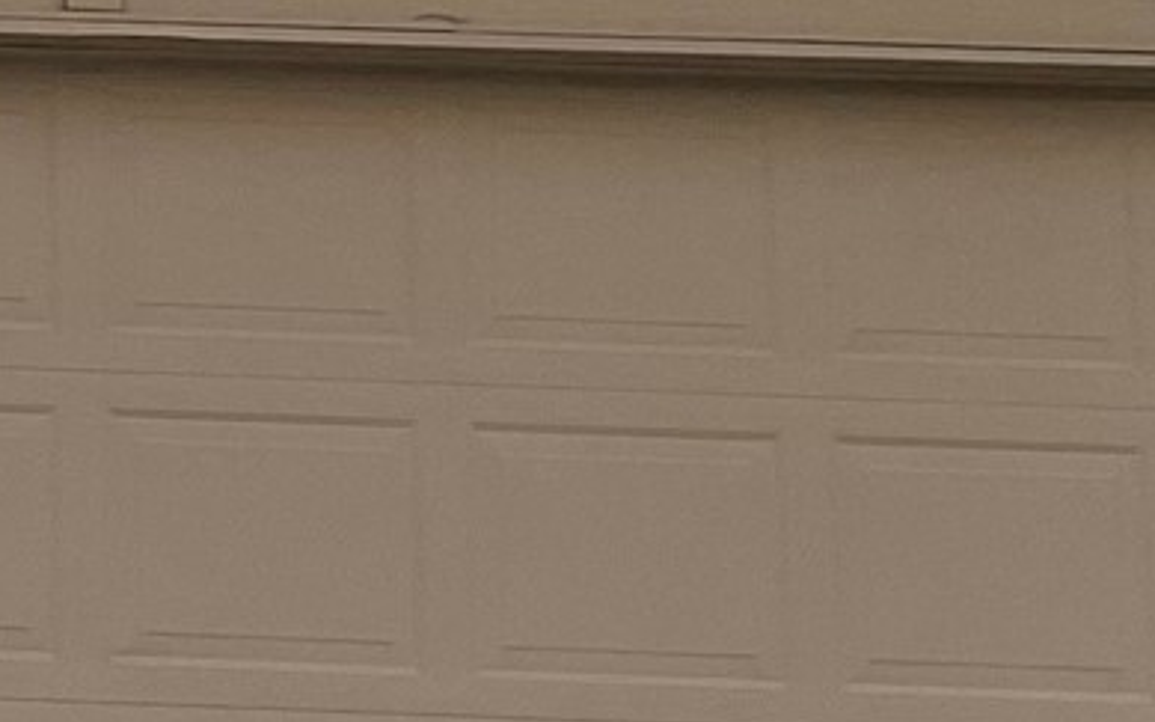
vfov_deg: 8.0
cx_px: -769
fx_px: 5099
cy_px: -312
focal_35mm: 162
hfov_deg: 12.1
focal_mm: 3
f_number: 1.8
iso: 25
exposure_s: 1/122
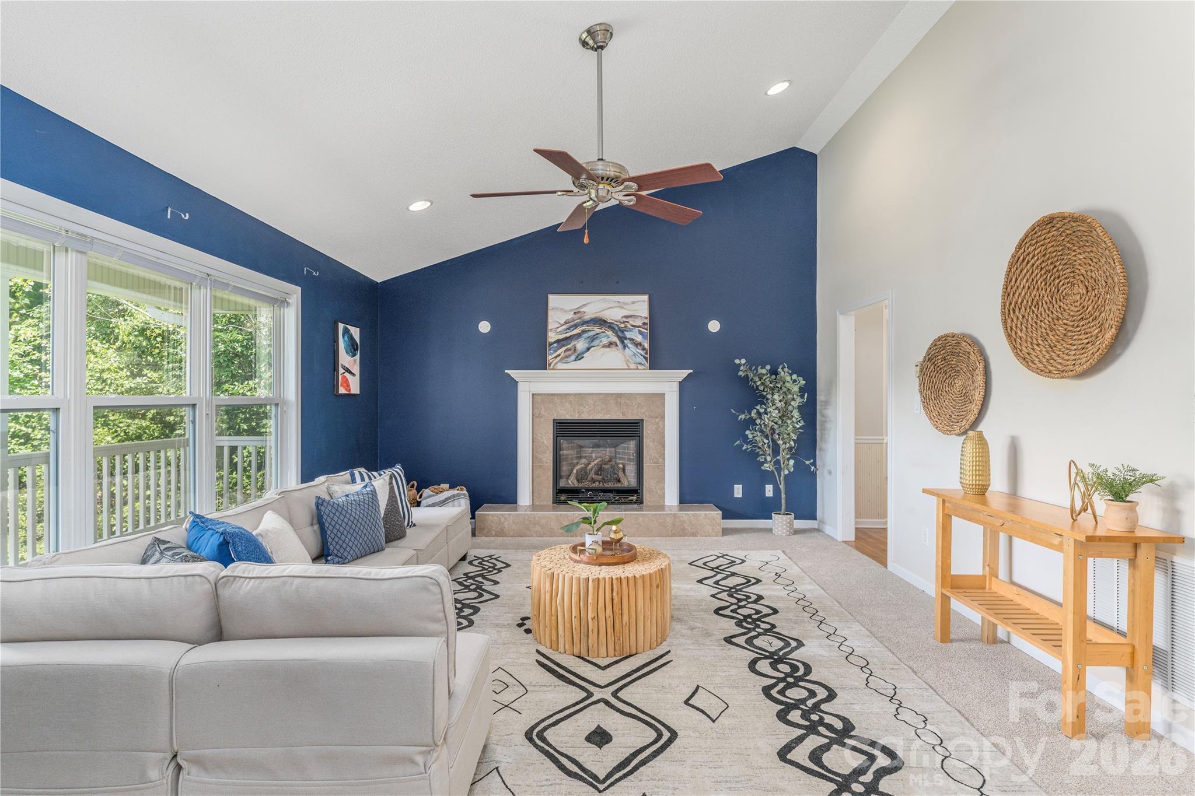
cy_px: 398
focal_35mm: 19
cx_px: 598
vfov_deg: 64.5
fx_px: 631
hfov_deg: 86.9
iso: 320
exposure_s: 1/40
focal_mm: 19
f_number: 7.1
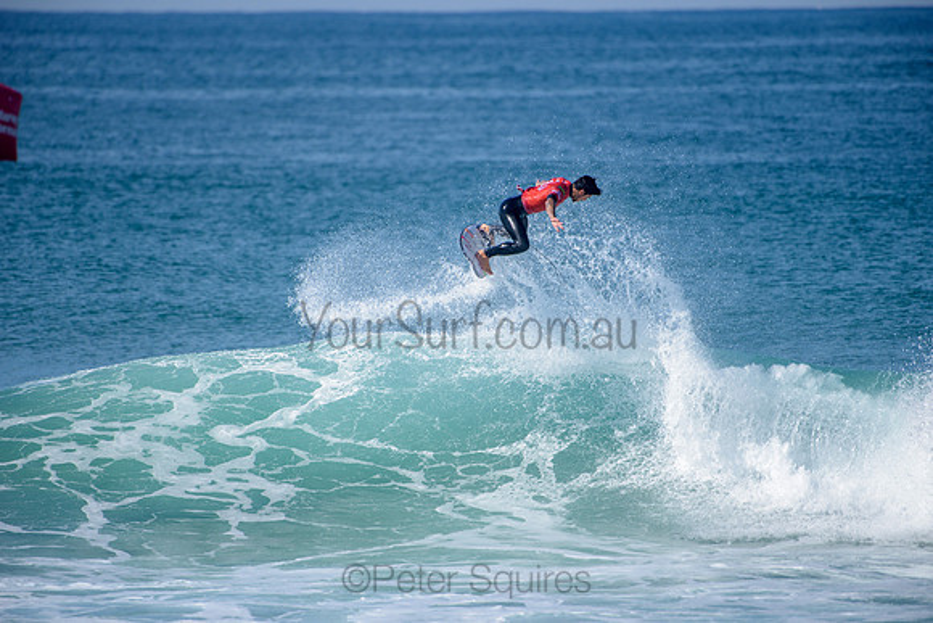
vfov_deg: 2.8
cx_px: 466
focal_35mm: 500
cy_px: 312
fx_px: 12961
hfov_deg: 4.1
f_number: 5.6
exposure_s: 1/2000
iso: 160
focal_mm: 500
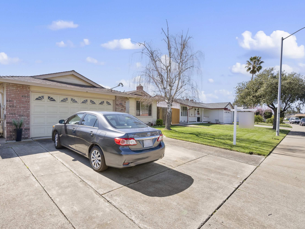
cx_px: 130
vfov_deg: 68.7
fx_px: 167
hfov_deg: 84.1
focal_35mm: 19
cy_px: 117
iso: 500
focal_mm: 17
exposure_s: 1/500
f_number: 8
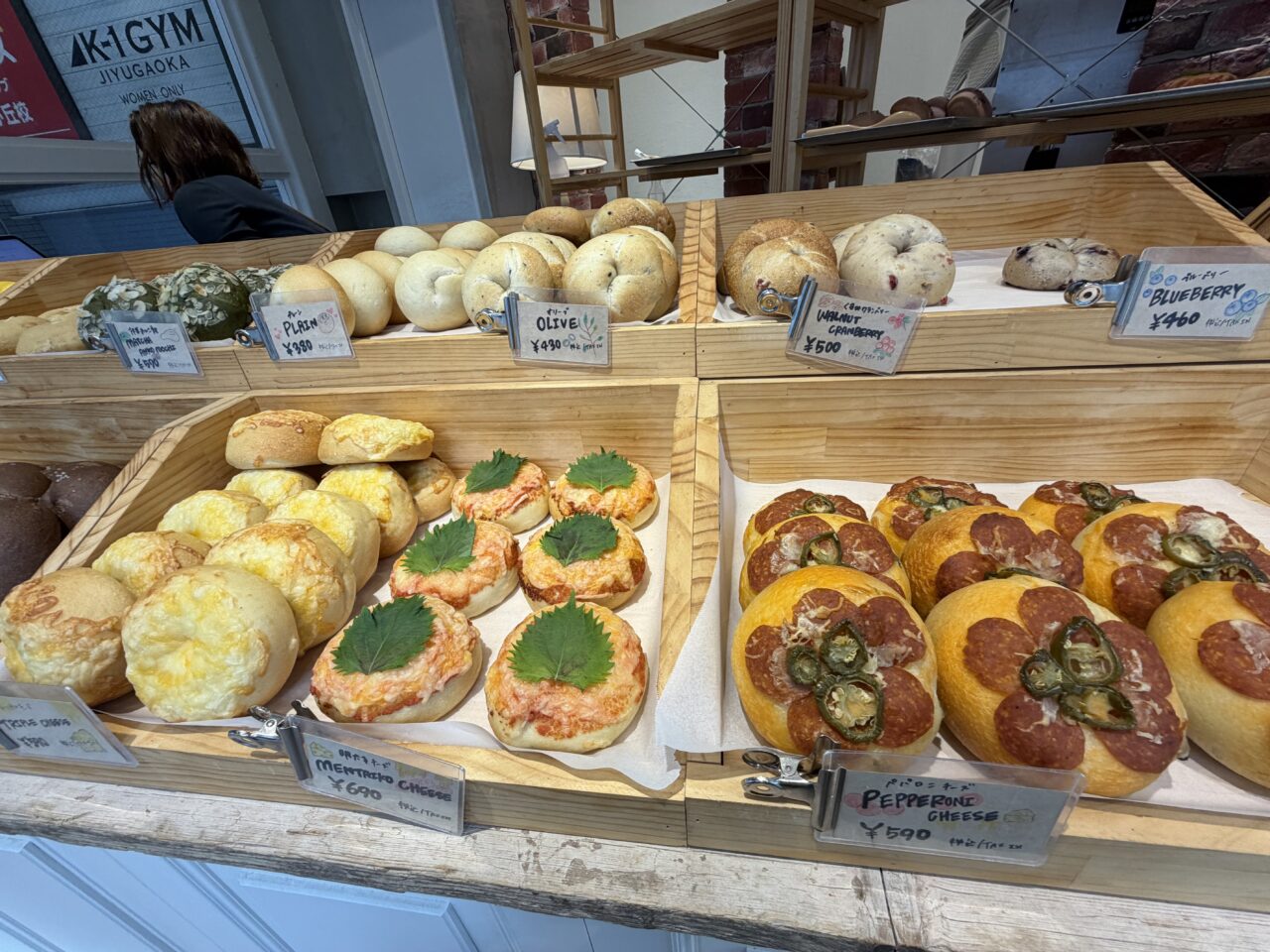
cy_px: 476
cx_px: 635
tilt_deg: -29.8
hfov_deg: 102.1
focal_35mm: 14
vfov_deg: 85.7
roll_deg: +7.1
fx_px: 514
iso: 64
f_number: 2.2
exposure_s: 1/100
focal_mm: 2.22
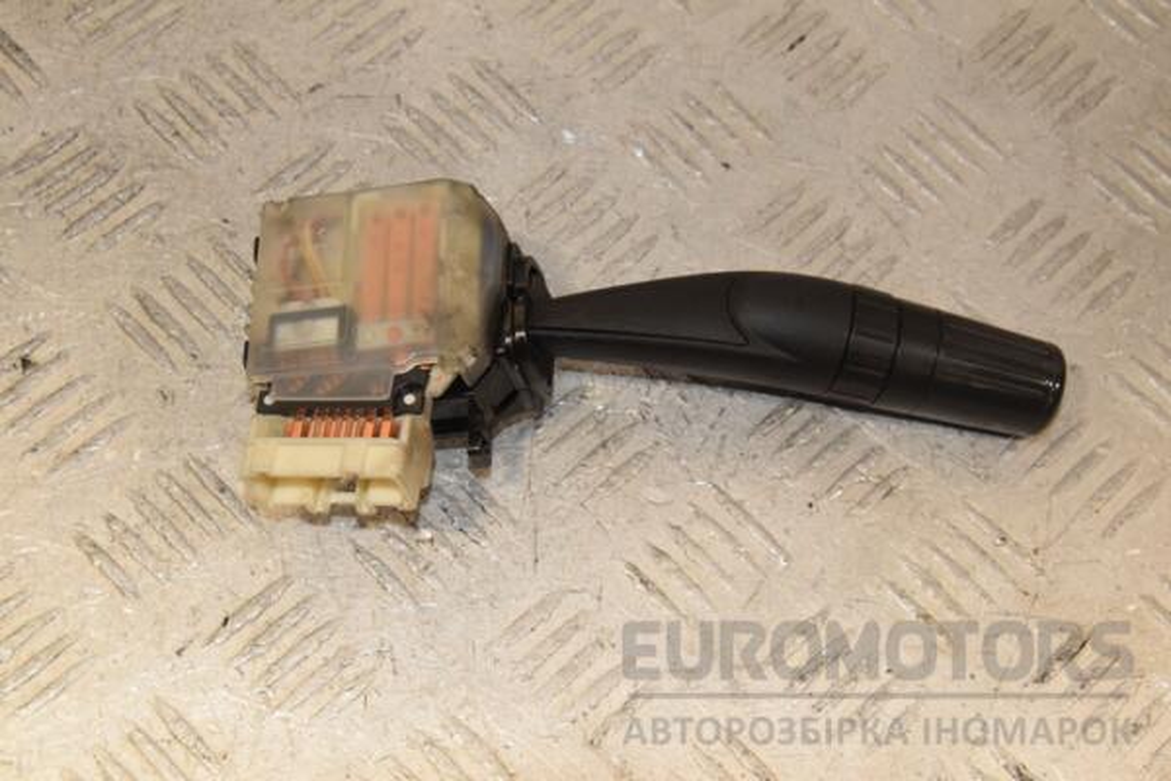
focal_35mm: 68
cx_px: 586
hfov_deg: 29.9
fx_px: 2195
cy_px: 390
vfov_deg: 20.2
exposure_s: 1/200
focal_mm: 45
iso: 1600
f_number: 9
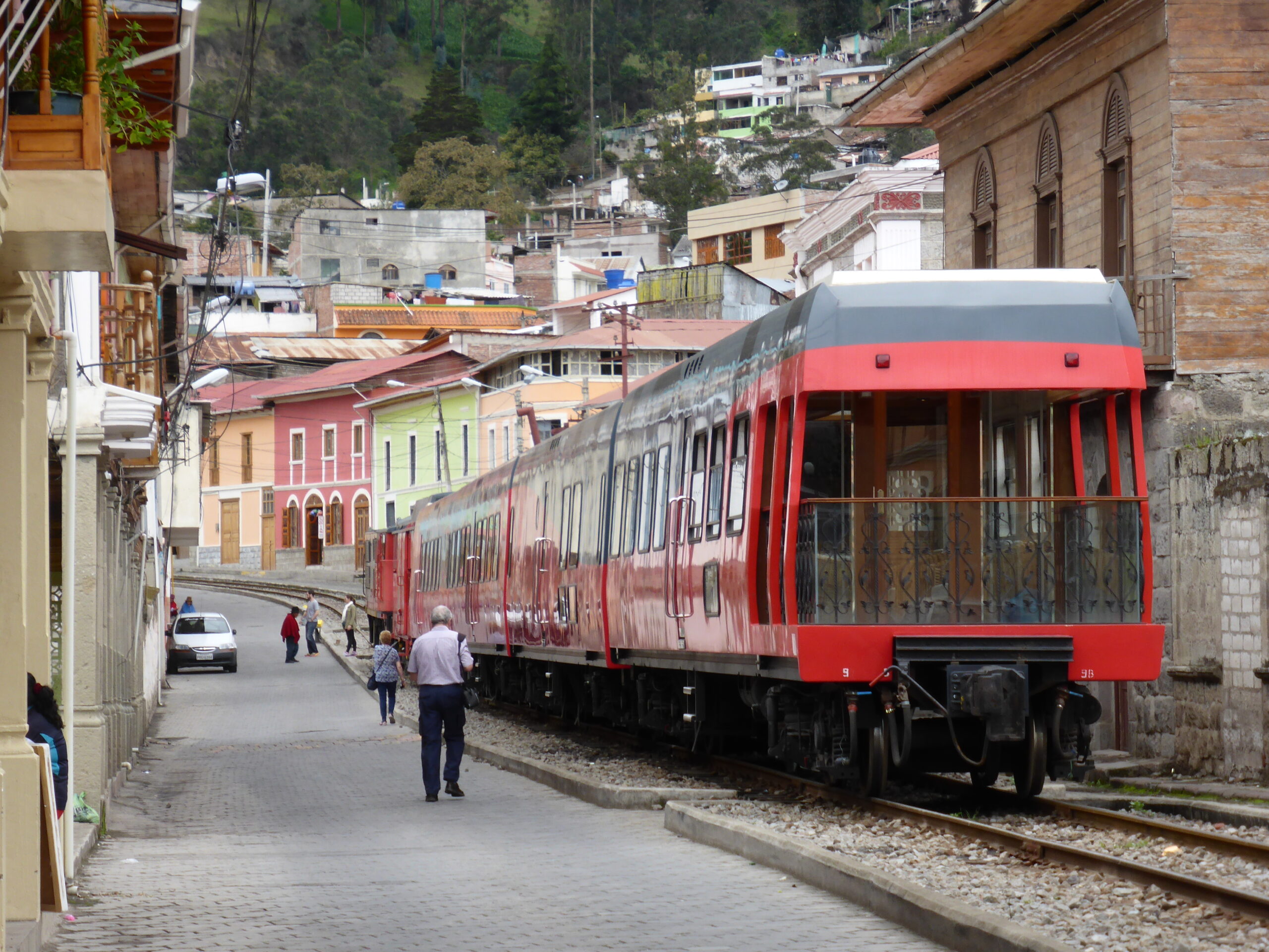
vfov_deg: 10.4
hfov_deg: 13.9
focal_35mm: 142
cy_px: 476
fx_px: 5206
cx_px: 634
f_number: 5.4
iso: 100
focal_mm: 23.1
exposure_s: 1/250
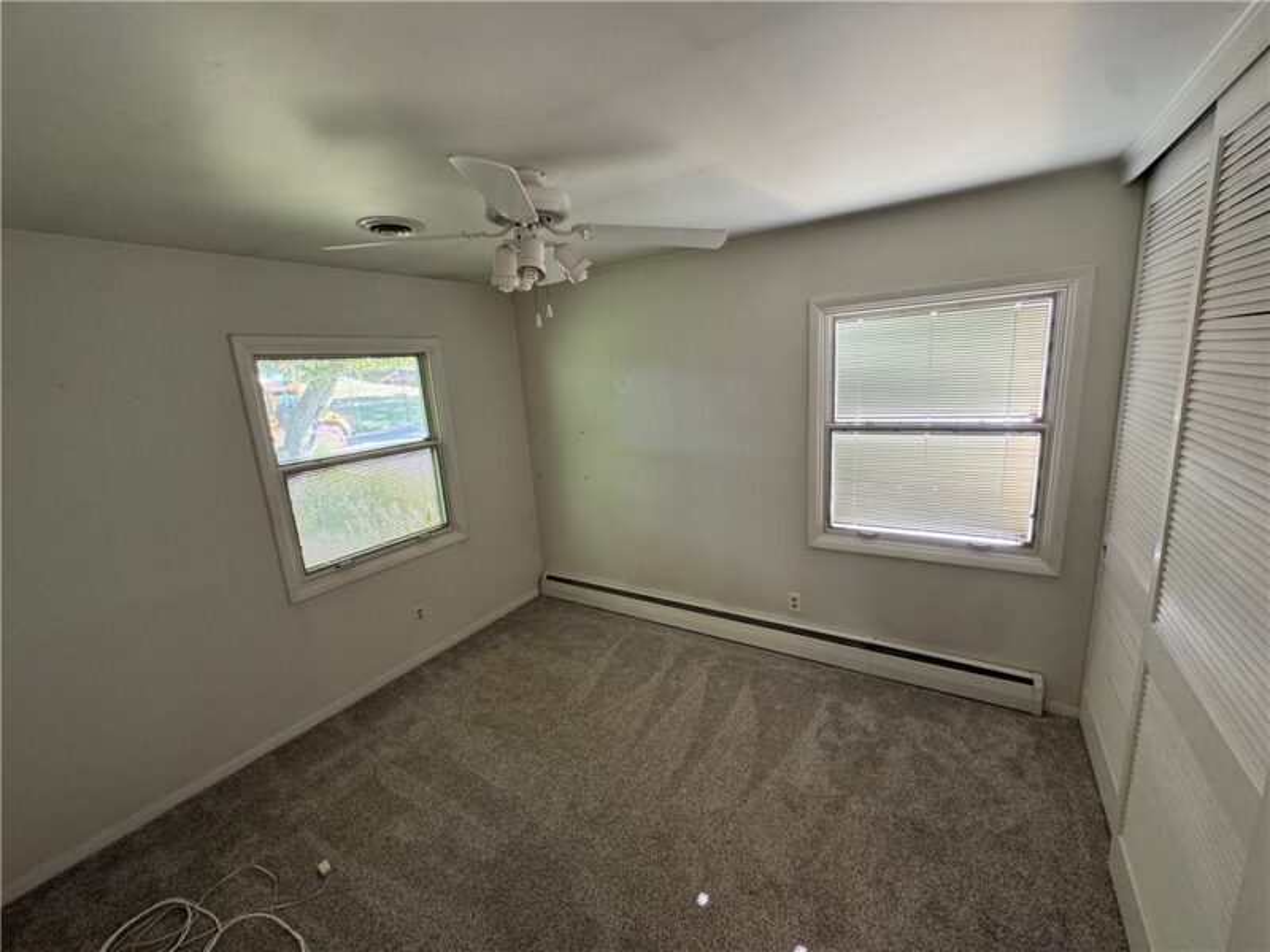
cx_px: 635
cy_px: 476
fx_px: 514
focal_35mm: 14
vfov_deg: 85.7
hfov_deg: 102.1
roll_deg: +4.2
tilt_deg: -12.9
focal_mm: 2.22
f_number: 2.2
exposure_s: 1/99
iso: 200
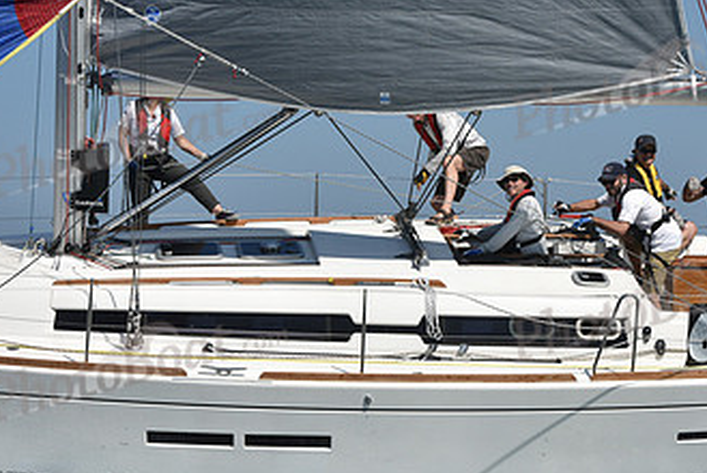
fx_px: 2771
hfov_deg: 14.5
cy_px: 225
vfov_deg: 9.7
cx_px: 402
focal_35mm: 141
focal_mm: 80
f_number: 9
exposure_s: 1/1600
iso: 250
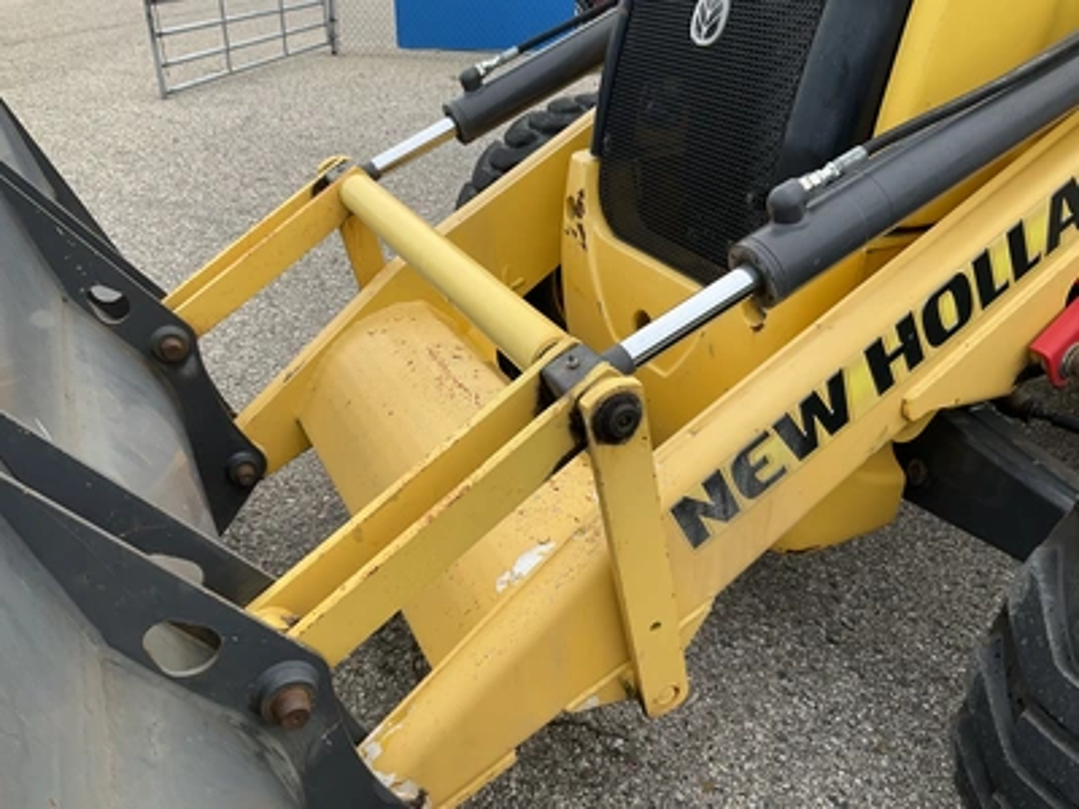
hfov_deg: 61.7
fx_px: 904
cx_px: 540
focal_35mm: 29
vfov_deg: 48.2
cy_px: 404
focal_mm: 3
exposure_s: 1/403
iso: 25
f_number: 1.8
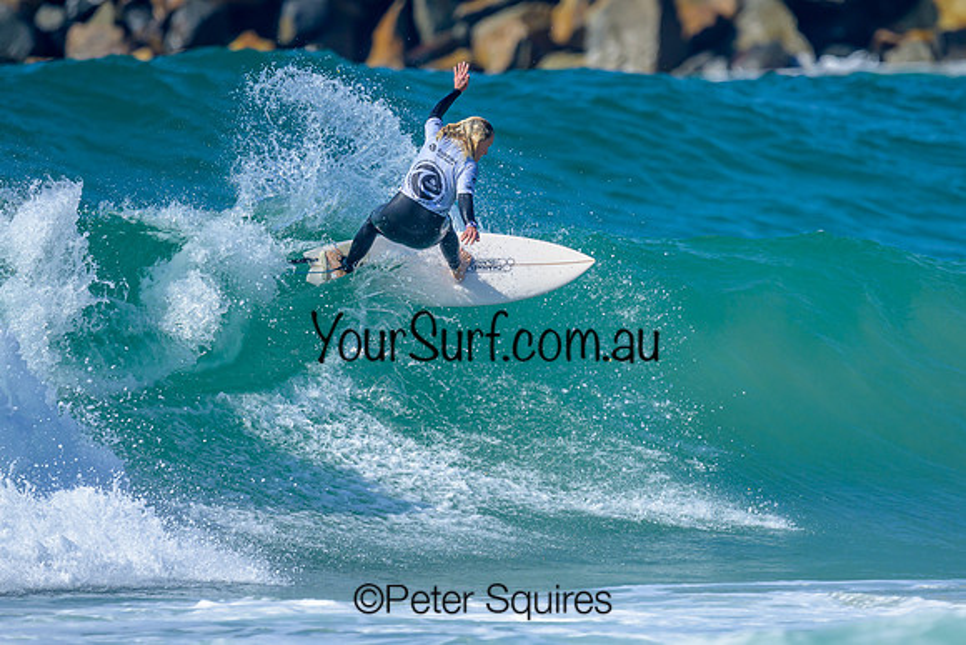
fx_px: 29472
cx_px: 567
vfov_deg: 1.3
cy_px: 358
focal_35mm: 1098
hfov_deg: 1.9
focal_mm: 800
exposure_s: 1/2000
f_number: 6.3
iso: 320
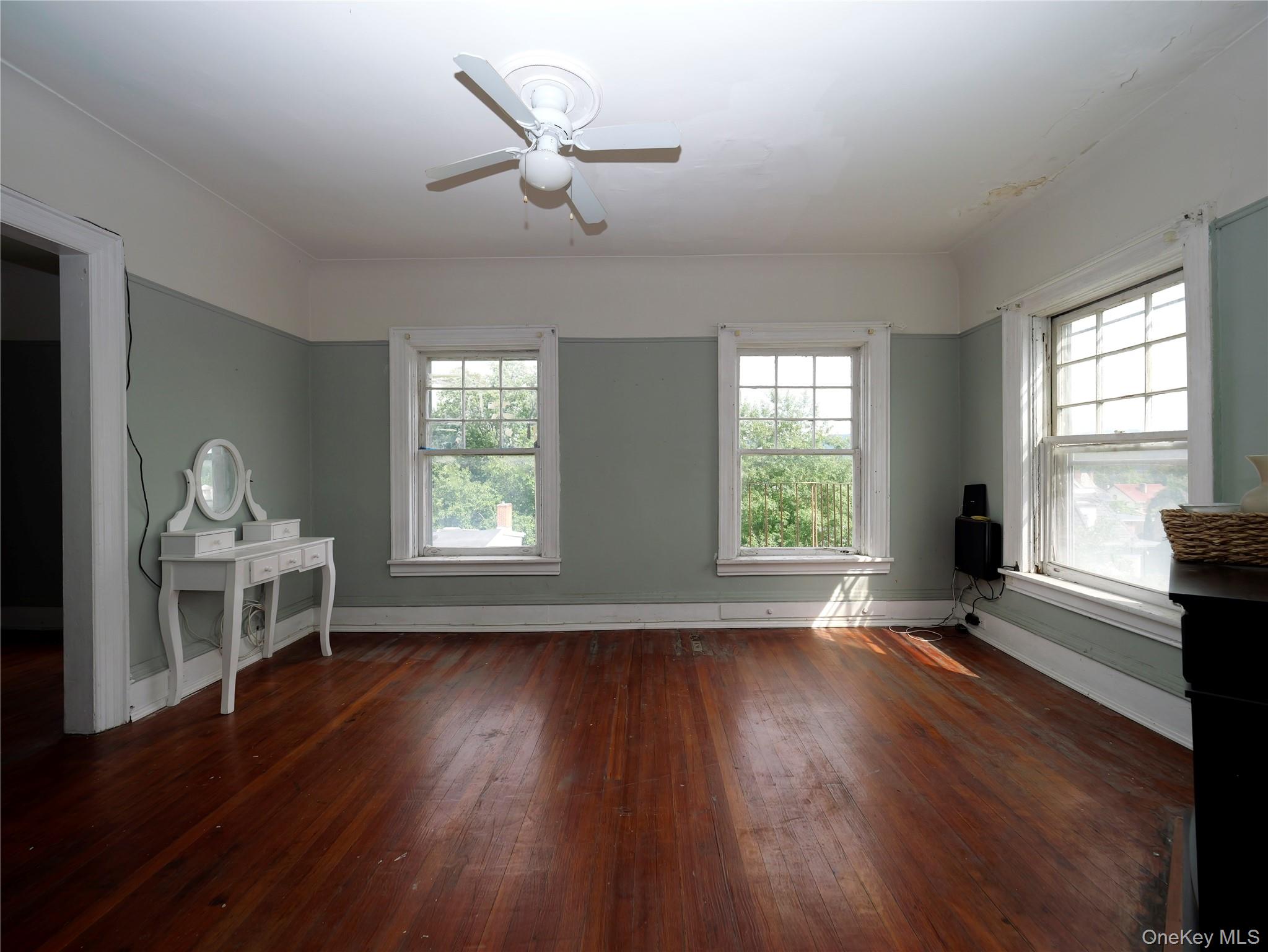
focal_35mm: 14
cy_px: 476
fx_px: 513
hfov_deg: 102.1
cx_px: 634
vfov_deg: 85.7
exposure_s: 1/250
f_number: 3.5
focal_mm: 7
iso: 160
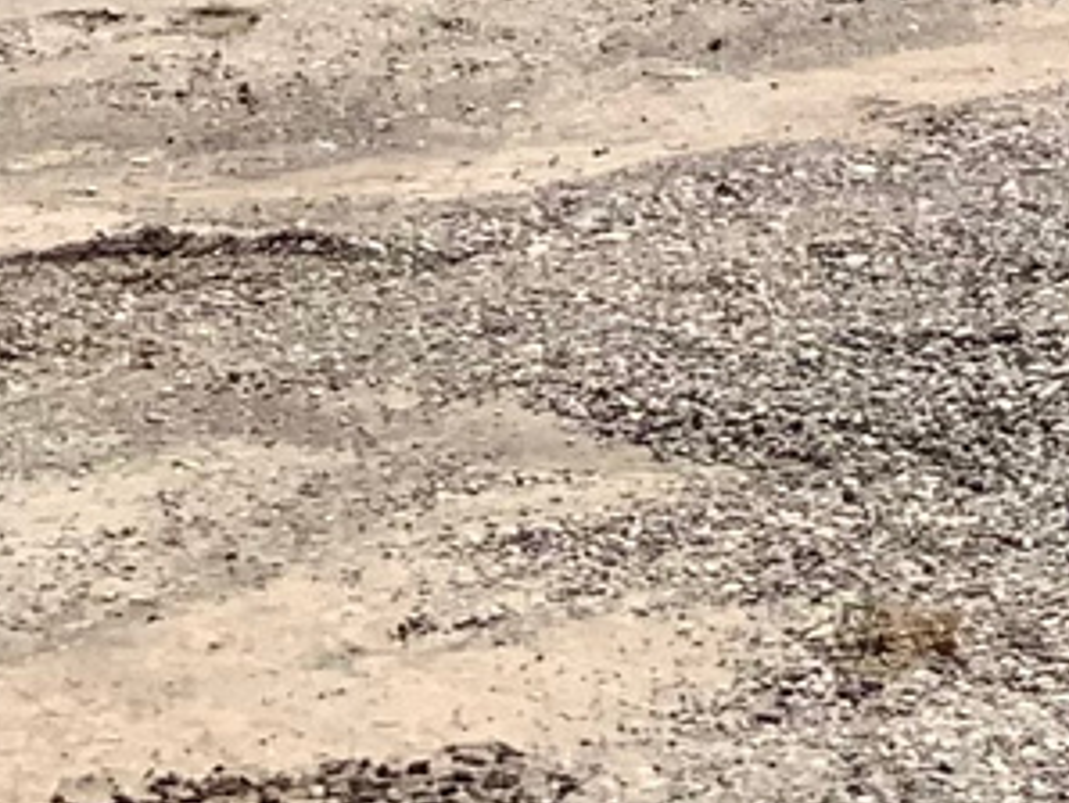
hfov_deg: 9.9
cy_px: -1843
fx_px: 6150
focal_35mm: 199
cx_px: 233
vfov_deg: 6.6
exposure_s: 1/2141
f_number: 1.8
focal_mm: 3
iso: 16
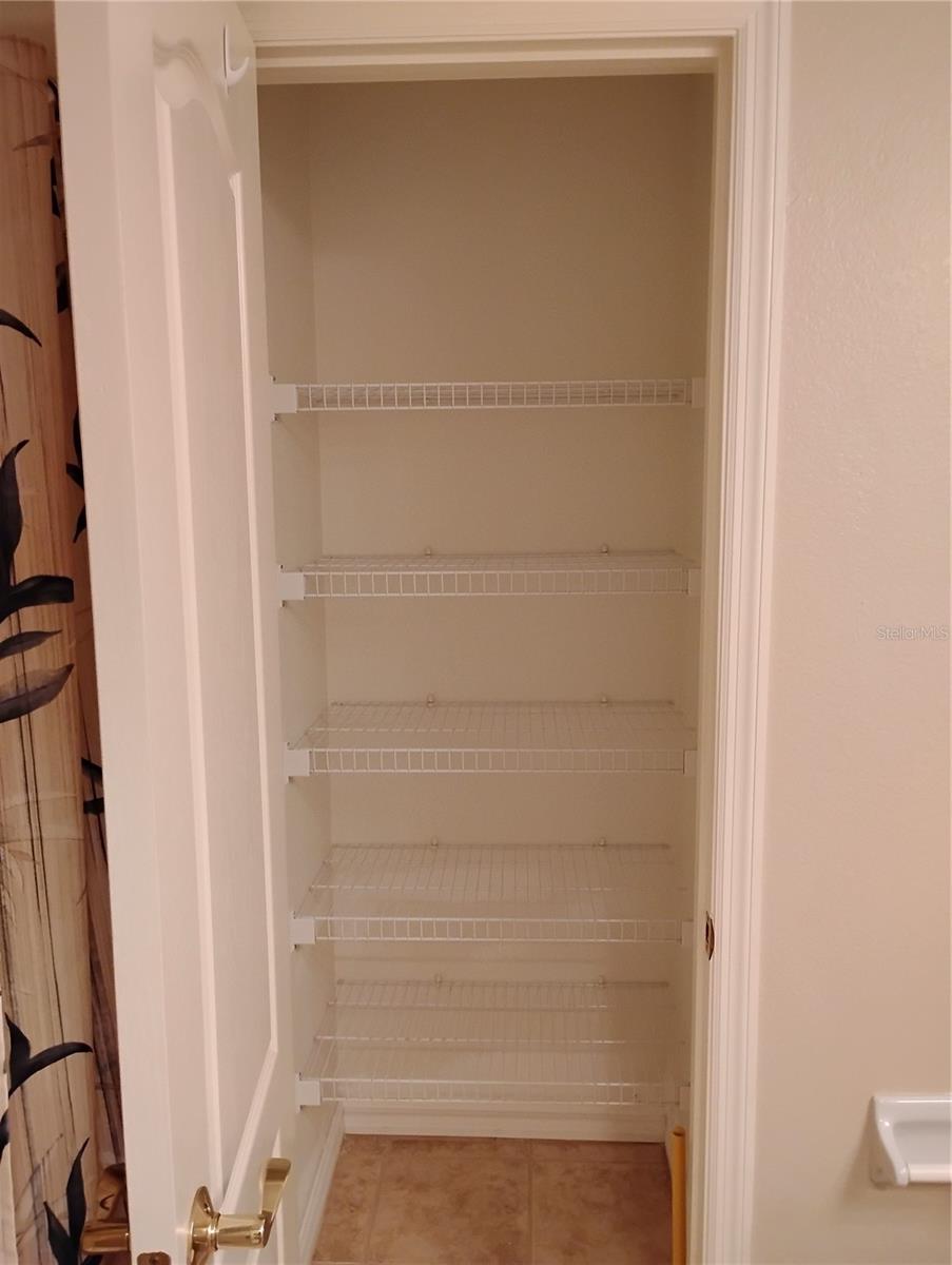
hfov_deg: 49.8
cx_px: 476
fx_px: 1025
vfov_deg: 63.4
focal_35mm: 28
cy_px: 632
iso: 1894
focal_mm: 4.26
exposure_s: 1/30
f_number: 1.8
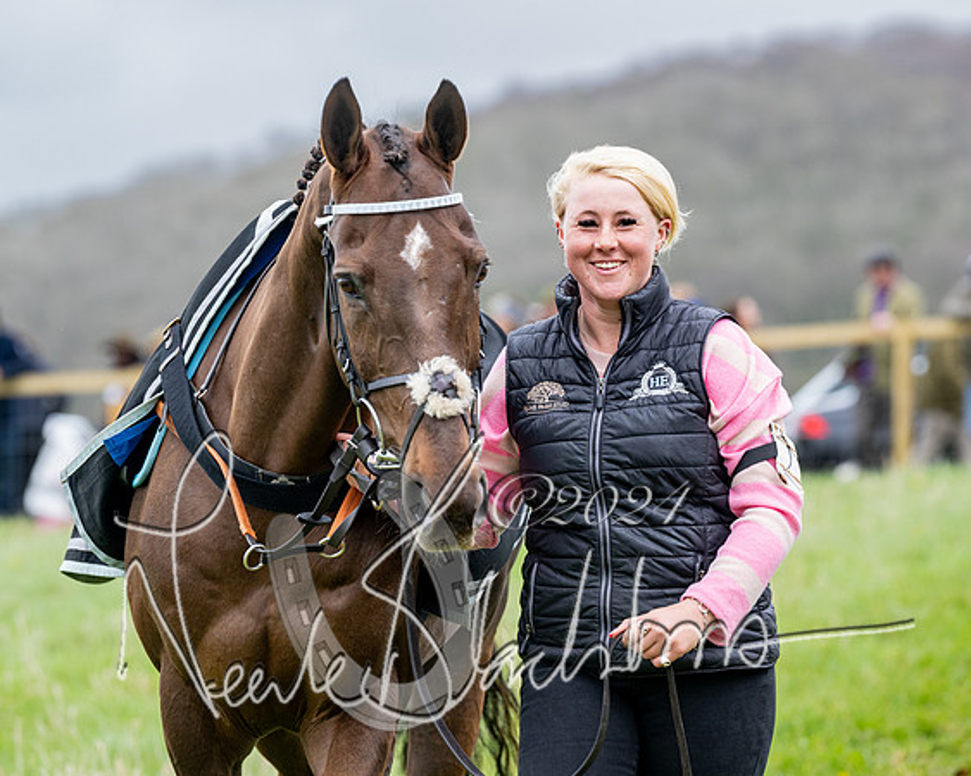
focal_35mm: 238
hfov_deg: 8.1
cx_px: 517
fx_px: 6843
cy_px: 341
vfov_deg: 6.5
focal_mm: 185
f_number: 5
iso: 400
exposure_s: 1/640
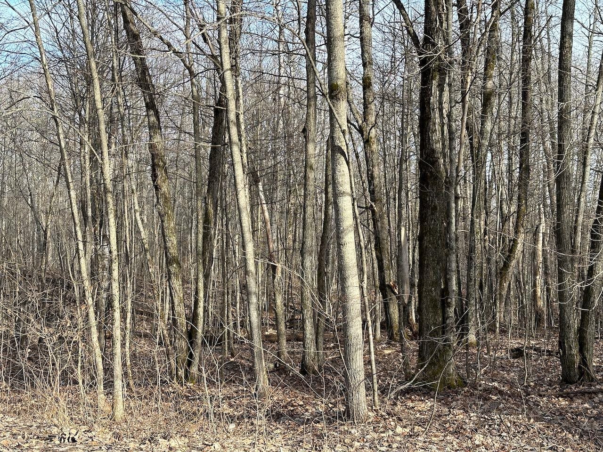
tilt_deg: +0.4
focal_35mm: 48
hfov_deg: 39.7
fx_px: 836
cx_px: 302
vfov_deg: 30.3
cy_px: 226
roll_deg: +0.8
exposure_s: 1/927
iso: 64
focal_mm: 6.86
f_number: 1.78
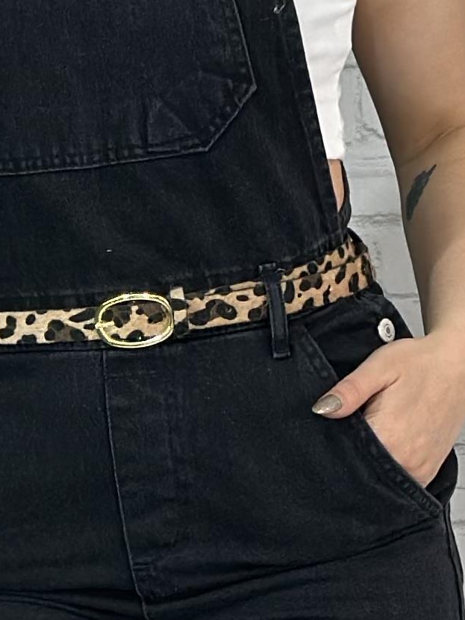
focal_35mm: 233
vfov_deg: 8.5
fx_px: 4174
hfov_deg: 6.4
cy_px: 572
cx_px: 192
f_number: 1.78
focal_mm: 6.86
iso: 100
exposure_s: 1/100
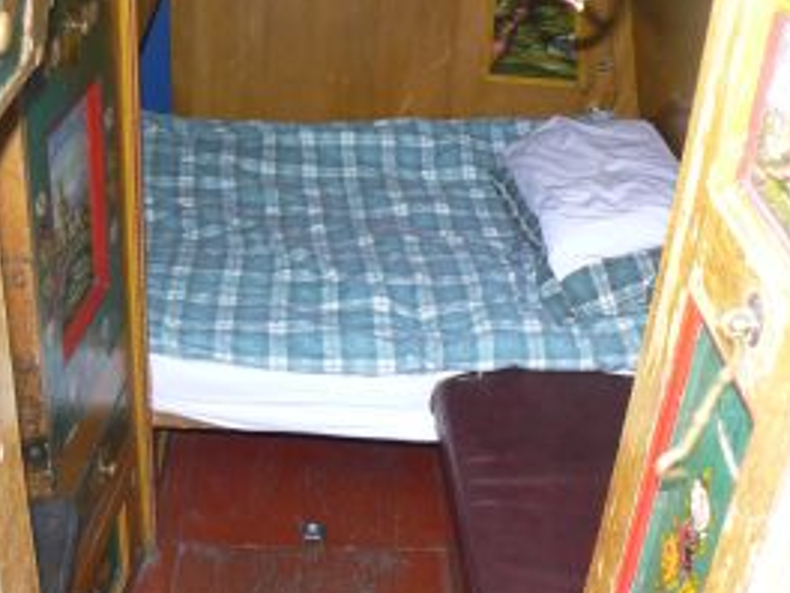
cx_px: 386
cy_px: 296
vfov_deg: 29.7
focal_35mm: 49
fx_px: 1118
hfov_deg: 38.9
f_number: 2.8
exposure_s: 1/30
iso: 100
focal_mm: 6
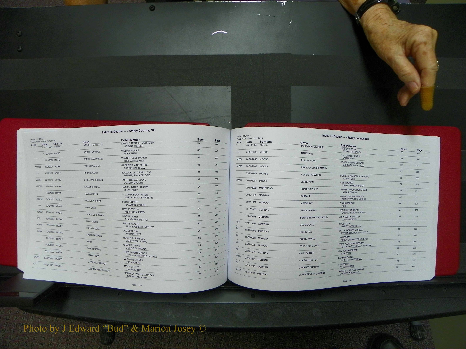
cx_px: 233
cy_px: 174
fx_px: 350
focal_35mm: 26
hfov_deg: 67.3
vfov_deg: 53.1
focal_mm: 4.6
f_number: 2.8
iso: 100
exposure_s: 1/30
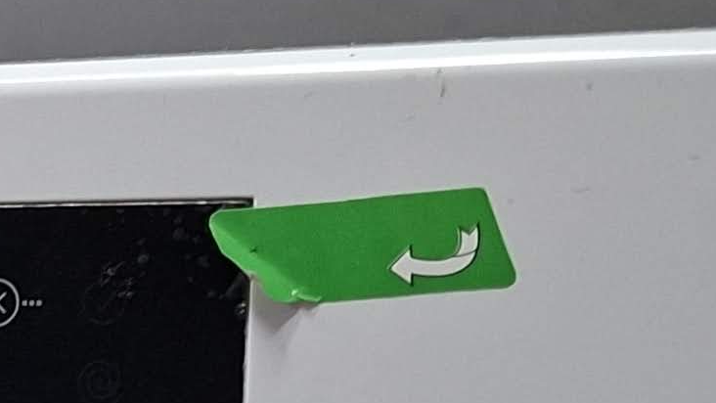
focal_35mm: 137
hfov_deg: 14.7
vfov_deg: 8.6
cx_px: -337
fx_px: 2601
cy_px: 641
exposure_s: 1/50
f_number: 1.8
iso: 250
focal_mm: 5.54
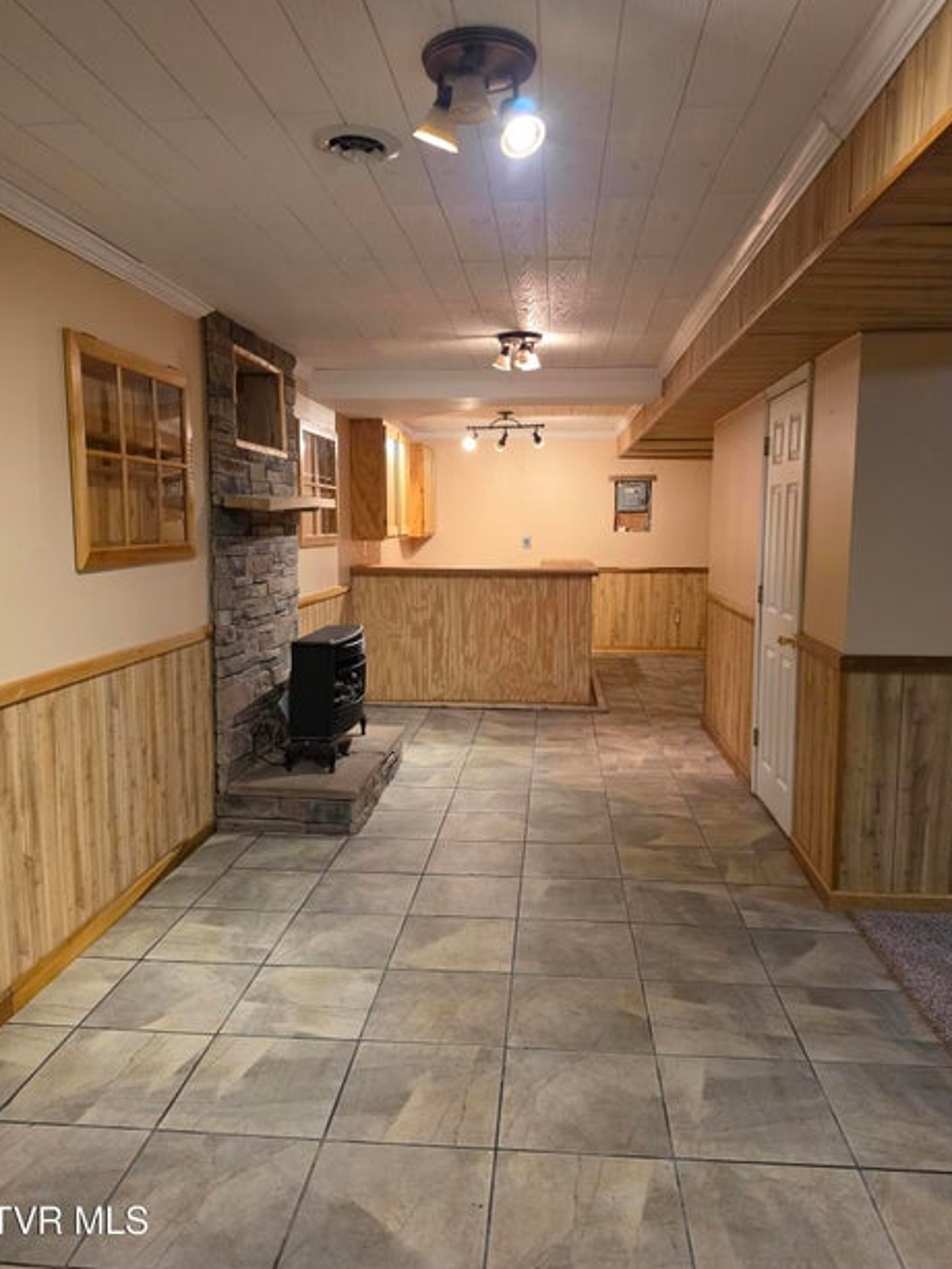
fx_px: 880
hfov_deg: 56.8
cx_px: 482
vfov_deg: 71.6
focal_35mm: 24
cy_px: 619
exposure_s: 1/120
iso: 640
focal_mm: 6.5
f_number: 1.4
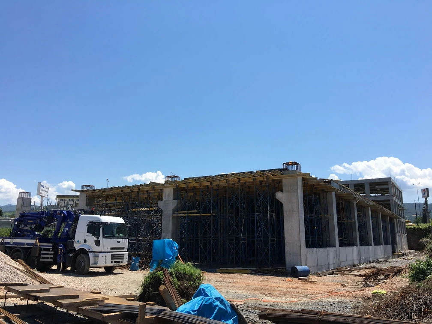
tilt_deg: +14.5
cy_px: 162
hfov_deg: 61.7
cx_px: 216
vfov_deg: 48.2
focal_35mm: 29
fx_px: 362
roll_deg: -0.3
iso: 25
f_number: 2.2
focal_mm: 4.15
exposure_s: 1/1570
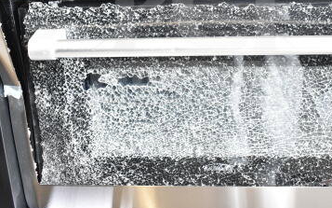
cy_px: 31
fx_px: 496
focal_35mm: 55
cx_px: 194
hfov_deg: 36.9
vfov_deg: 23.1
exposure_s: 1/40
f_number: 3.8
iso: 1600
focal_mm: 21
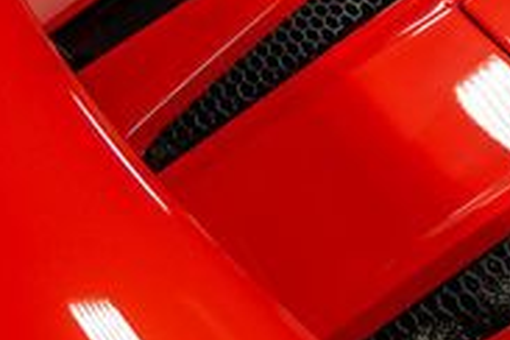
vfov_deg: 16.0
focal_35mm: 84
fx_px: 1190
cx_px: 769
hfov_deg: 20.6
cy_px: 7
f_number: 5
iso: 800
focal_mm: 24
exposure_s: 1/60
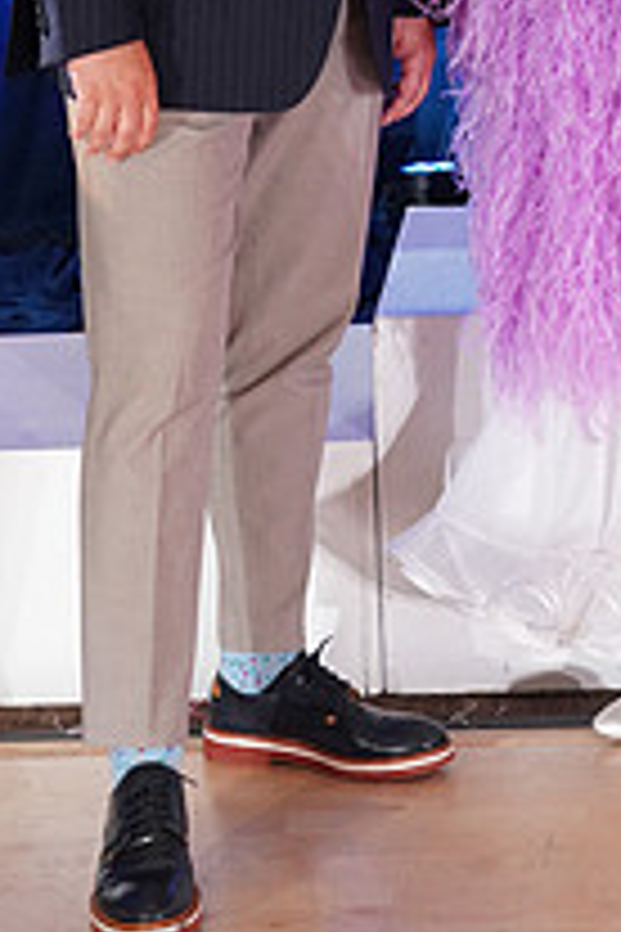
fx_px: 3182
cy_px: -311
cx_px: 601
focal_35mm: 123
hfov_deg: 11.1
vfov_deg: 15.7
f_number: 4.5
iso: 2500
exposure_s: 1/200
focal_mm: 44
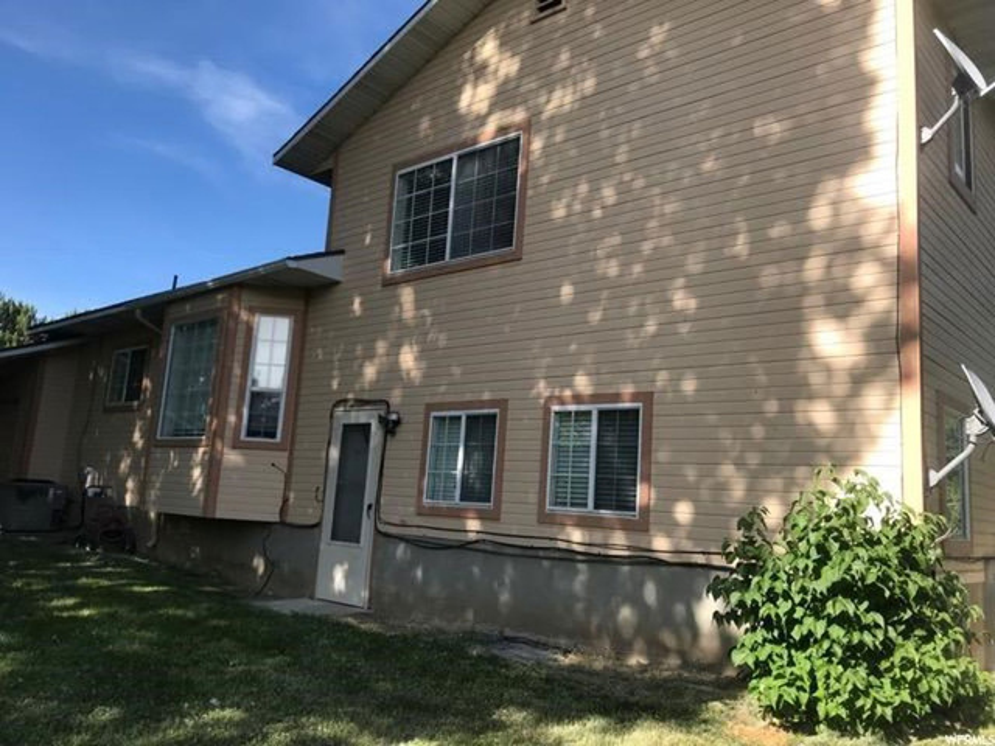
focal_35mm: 28
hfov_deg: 63.4
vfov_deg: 49.7
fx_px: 805
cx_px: 498
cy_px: 373
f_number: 1.8
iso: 20
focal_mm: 3.99
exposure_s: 1/987
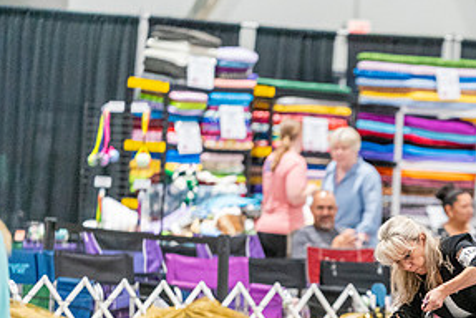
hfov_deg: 5.1
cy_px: 299
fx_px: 5347
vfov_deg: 3.4
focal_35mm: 404
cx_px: 476
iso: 6400
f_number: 2.8
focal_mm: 200
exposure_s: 1/250
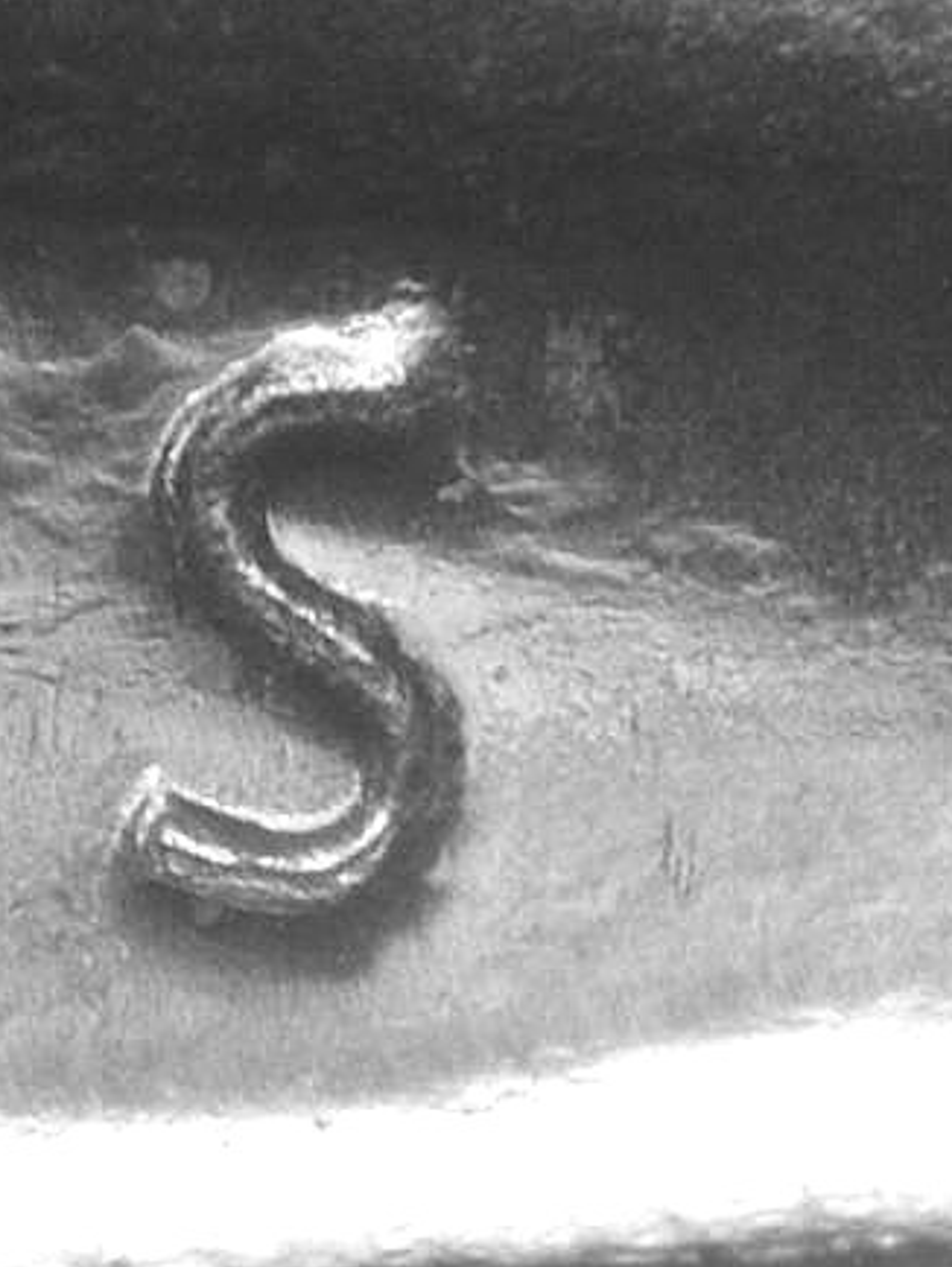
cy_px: 666
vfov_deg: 8.7
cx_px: 149
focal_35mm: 227
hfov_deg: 6.5
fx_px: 8316
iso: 158
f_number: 5.1
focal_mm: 32
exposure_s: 1/4
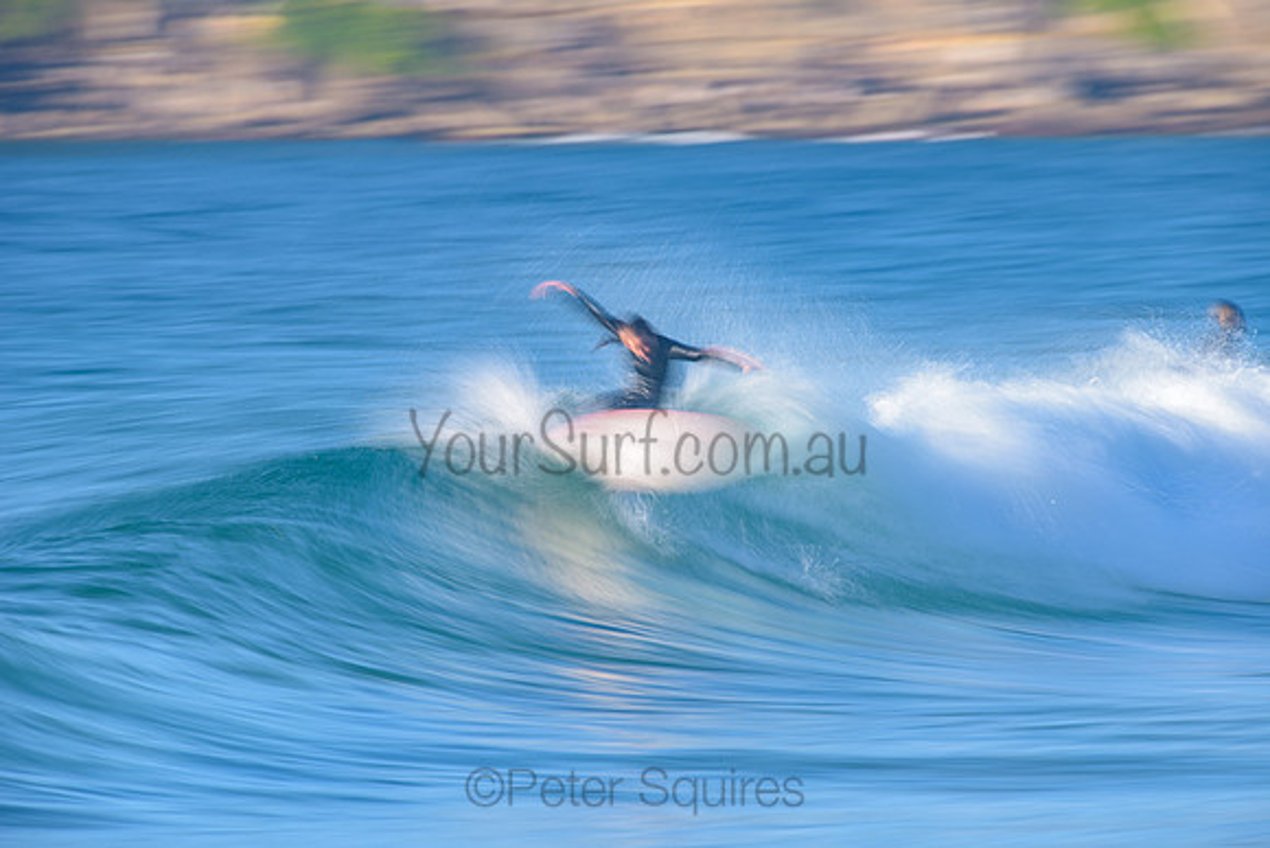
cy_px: 424
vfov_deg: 2.8
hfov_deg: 4.1
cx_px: 635
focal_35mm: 500
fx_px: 17642
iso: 31
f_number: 11
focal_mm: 500
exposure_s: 1/6
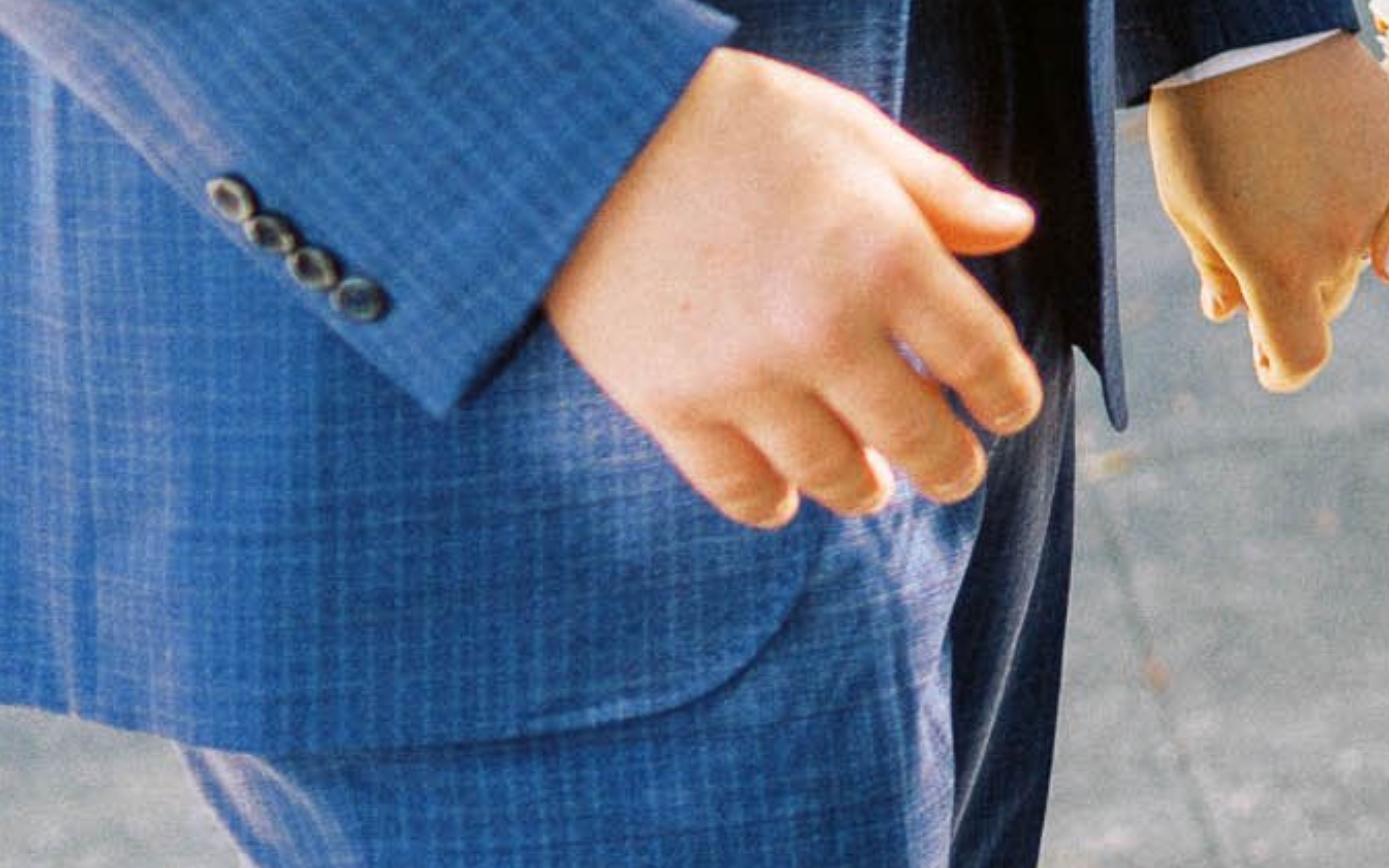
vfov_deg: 8.4
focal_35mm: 149
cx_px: 2479
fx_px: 5642
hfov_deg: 12.8
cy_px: -859
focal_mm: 35
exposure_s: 1/1250
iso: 250
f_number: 2
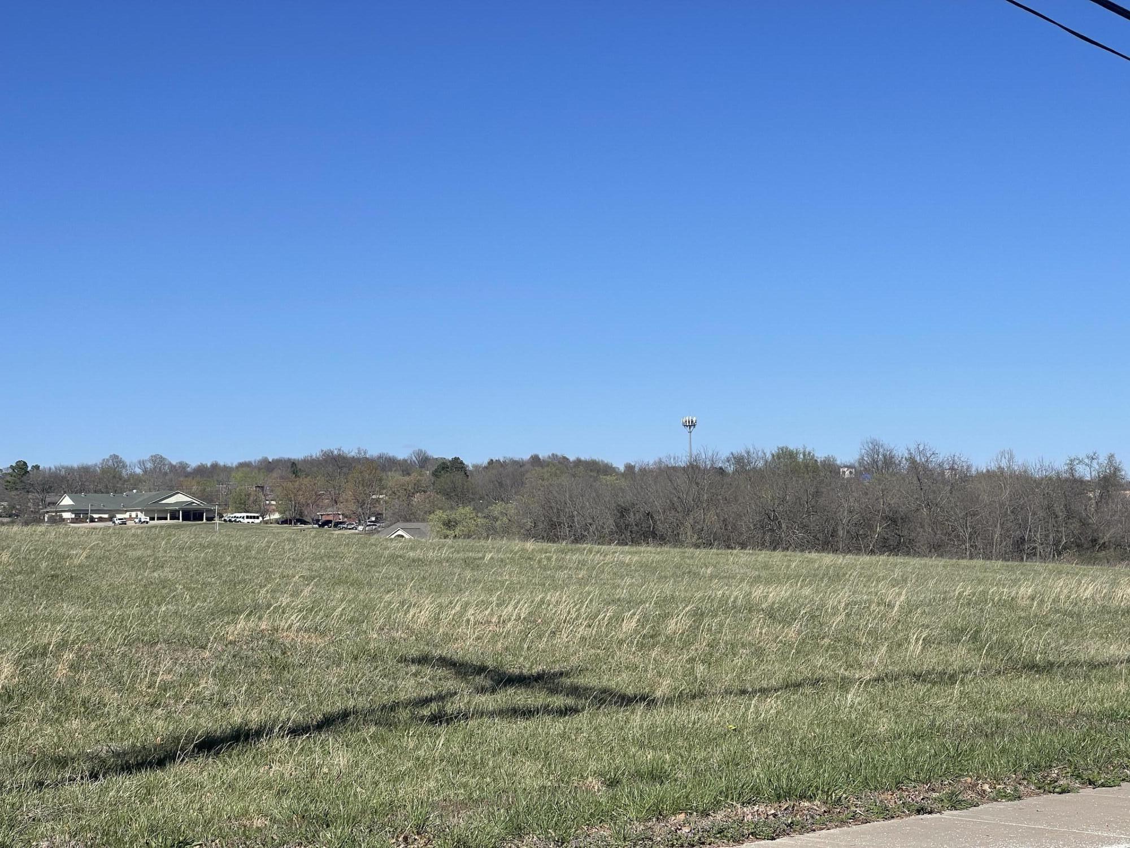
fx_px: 2089
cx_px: 565
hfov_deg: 30.3
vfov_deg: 22.9
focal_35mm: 64
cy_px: 424
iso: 20
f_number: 2.2
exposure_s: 1/1575
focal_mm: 7.5
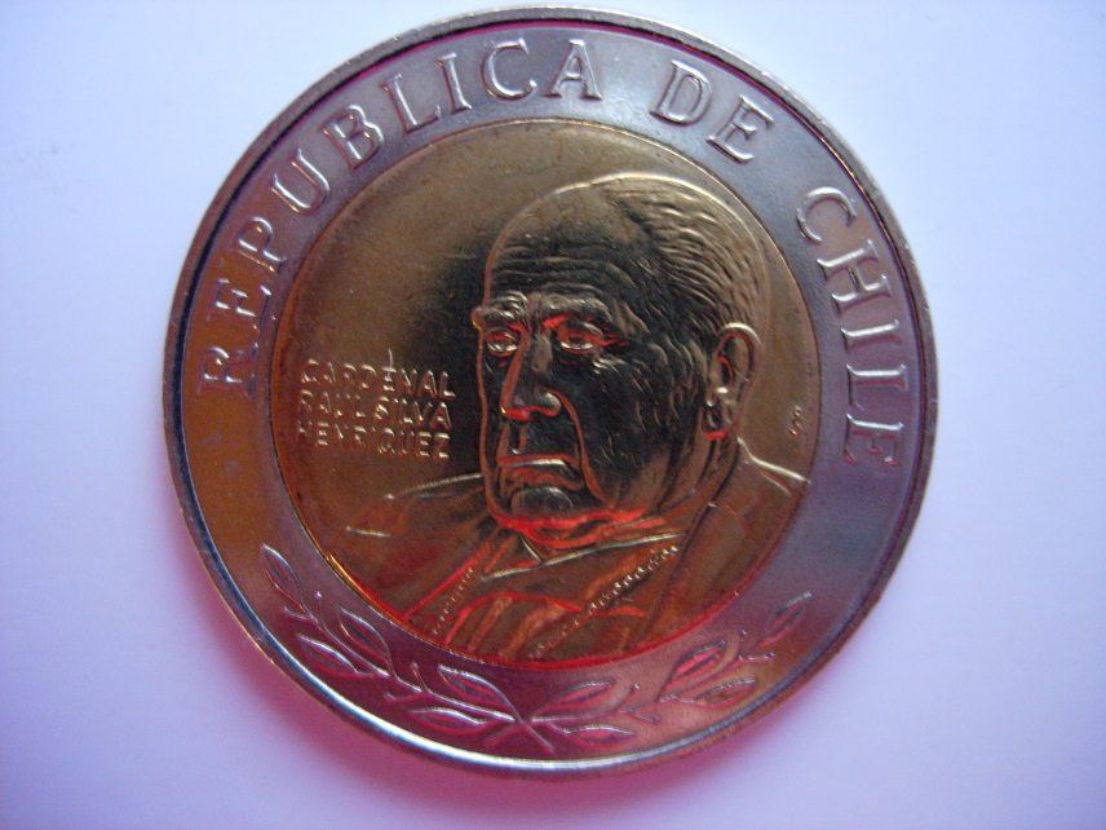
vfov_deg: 37.7
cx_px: 553
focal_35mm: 38
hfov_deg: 49.0
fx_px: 1214
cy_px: 415
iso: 200
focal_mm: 7.8
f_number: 2.8
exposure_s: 1/26.9
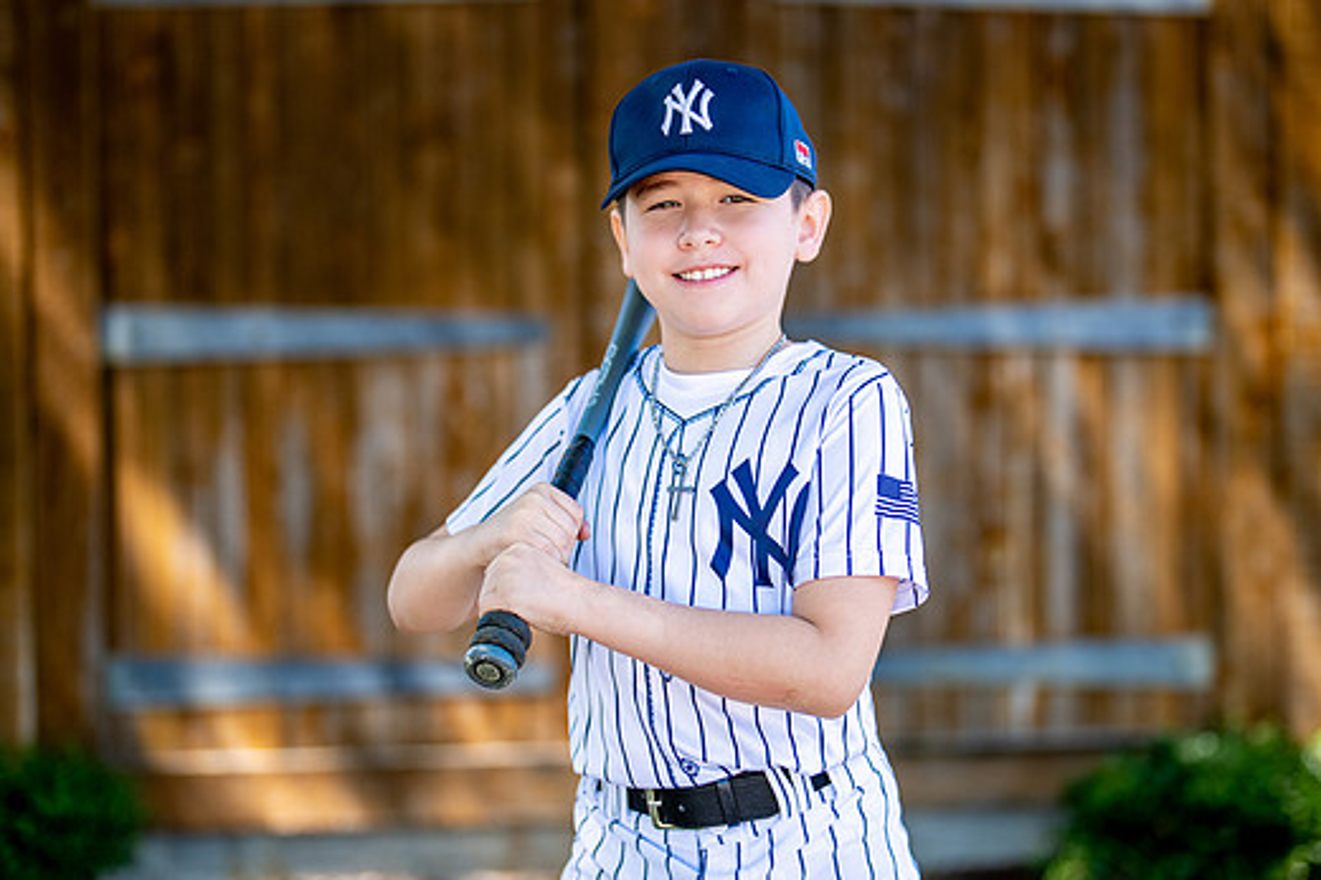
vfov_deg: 17.5
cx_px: 731
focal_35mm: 78
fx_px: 2861
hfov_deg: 26.0
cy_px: 489
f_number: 1.2
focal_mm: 50
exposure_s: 1/1250
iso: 100
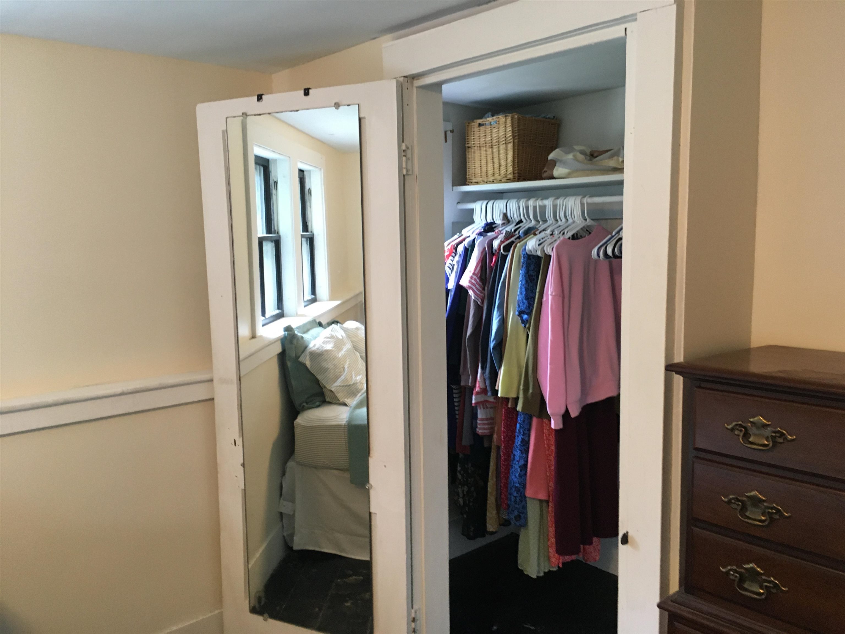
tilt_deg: -5.9
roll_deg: -0.4
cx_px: 422
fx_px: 708
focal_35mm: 29
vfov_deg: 48.2
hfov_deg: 61.7
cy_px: 317
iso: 125
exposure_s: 1/30
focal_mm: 4.15
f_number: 2.2
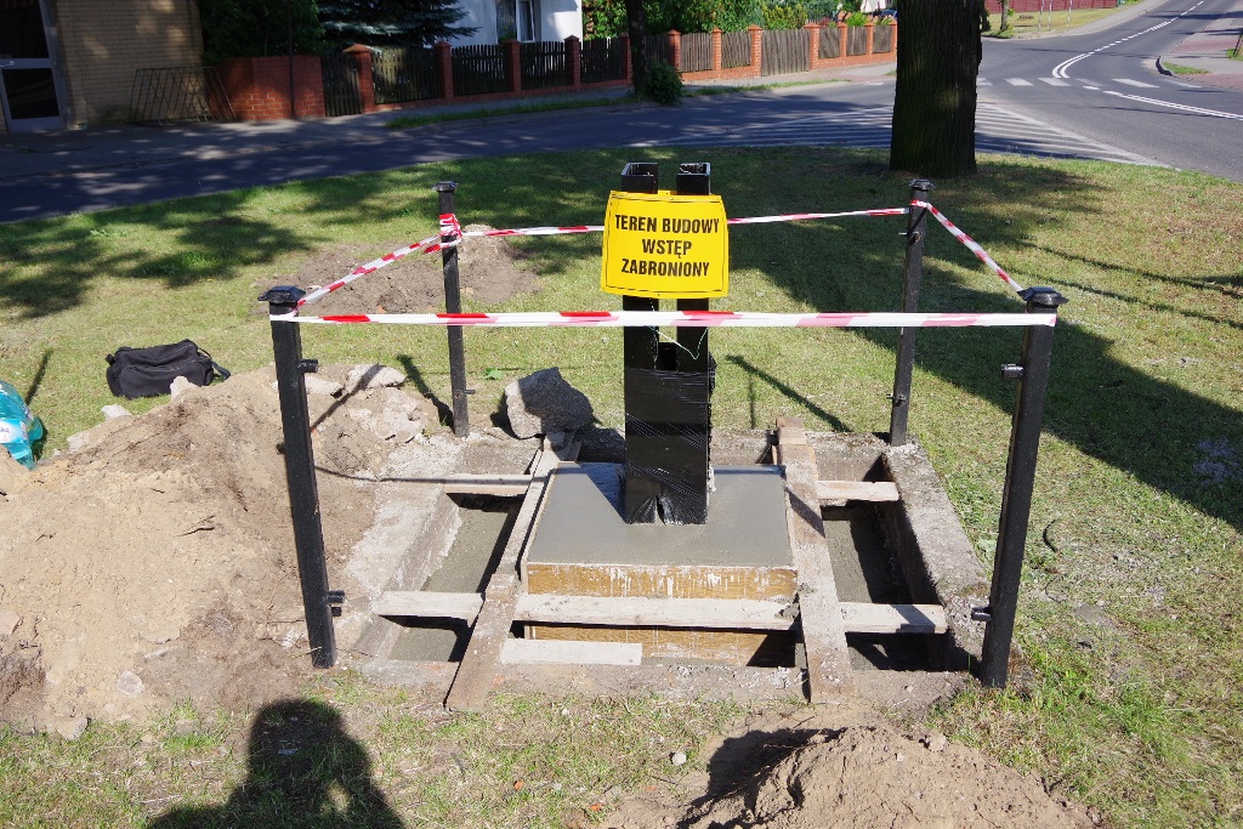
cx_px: 622
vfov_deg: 42.3
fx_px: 1070
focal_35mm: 31
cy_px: 414
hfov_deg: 60.3
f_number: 8
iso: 200
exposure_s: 1/320
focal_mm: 21
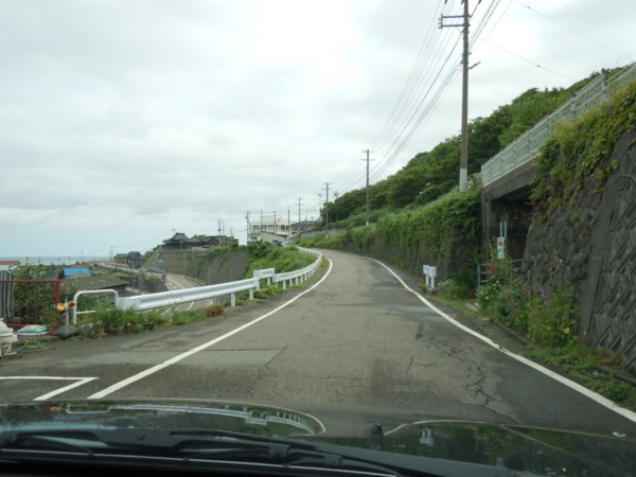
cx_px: 318
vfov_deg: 46.8
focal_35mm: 30
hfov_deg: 60.0
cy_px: 238
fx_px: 551
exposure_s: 1/640
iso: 100
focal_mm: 5.4
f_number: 3.5
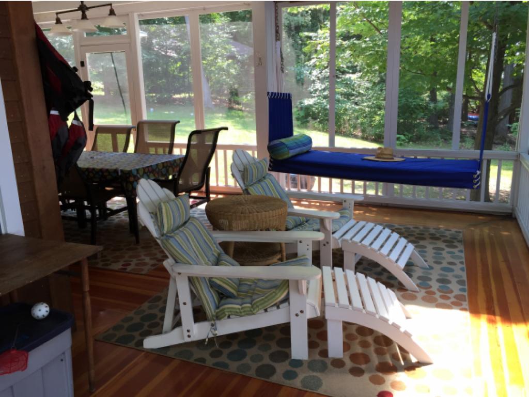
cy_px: 198
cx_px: 264
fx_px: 443
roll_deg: +1.6
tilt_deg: -15.4
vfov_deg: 48.3
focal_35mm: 29
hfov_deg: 61.6
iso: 32
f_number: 2.2
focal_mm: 4.15
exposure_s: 1/120
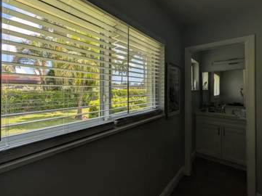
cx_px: 92
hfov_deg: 91.7
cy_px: 86
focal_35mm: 16
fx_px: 121
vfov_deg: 77.8
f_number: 1.7
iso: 46
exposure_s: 1/705
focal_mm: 2.02
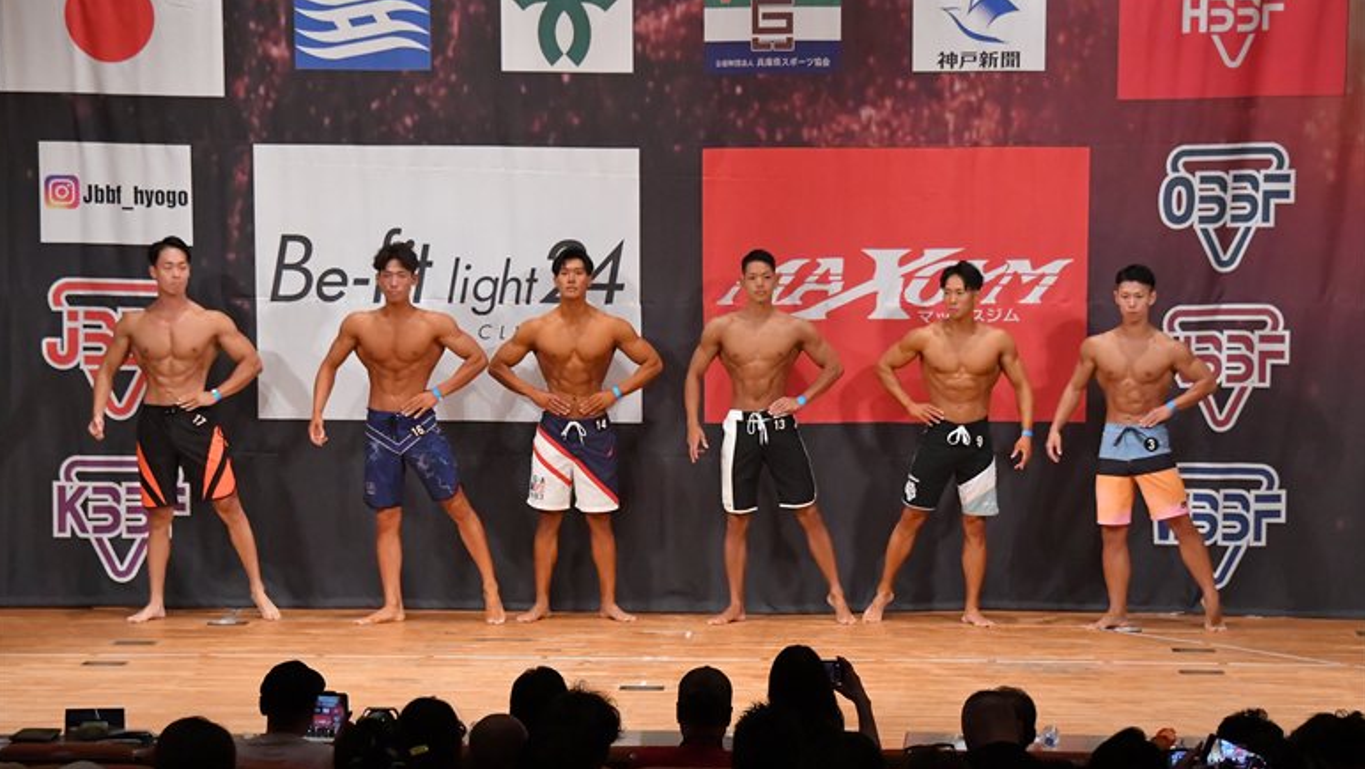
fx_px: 5140
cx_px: 681
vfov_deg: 8.5
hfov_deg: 15.1
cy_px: 439
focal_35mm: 142
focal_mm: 90
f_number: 5.6
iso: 8000
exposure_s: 1/400
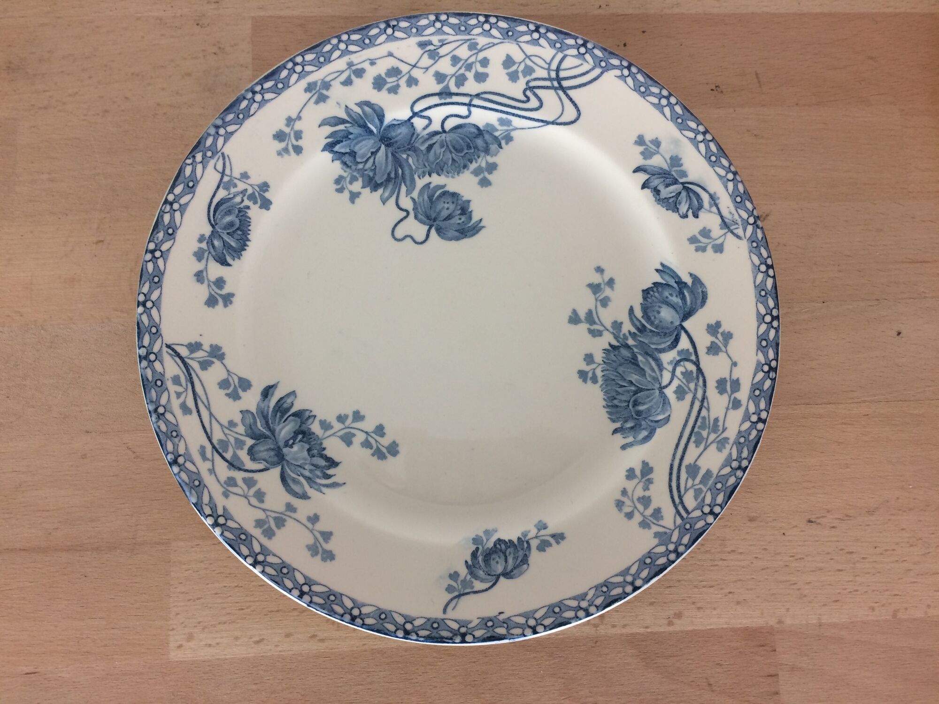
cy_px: 352
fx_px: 787
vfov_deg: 48.2
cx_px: 470
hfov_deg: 61.7
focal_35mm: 29
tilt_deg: -79.9
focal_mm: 4.15
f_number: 2.2
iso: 40
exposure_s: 1/33
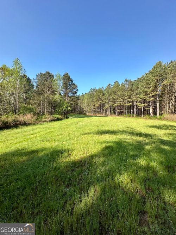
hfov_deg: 85.7
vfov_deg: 102.1
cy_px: 118
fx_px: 95
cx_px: 88
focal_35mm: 14
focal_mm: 2.22
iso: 50
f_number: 2.2
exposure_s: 1/940
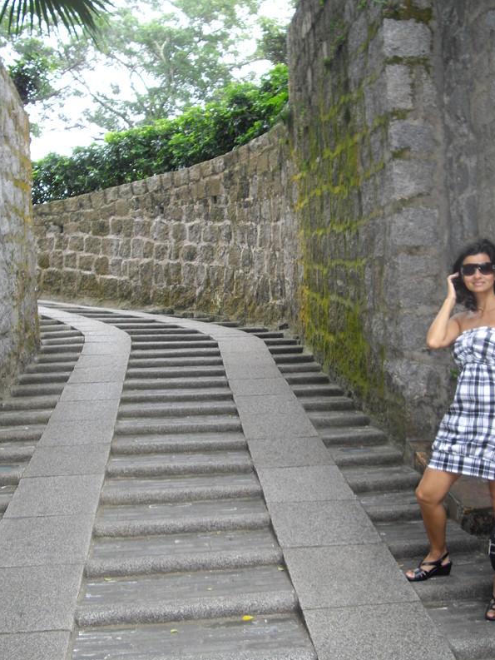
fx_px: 877
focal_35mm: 46
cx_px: 284
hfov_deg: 31.5
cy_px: 345
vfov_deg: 41.2
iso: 100
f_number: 2.8
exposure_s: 1/80
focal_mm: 7.9
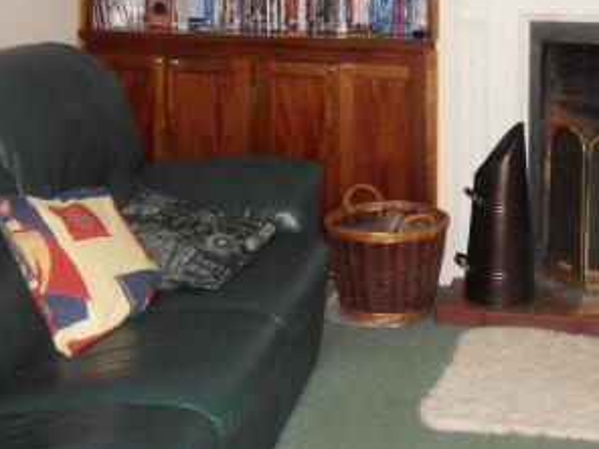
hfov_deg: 30.0
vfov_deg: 22.5
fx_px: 1090
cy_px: 11
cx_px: 477
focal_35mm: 63
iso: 320
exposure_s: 1/30
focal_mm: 5.6
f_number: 3.7
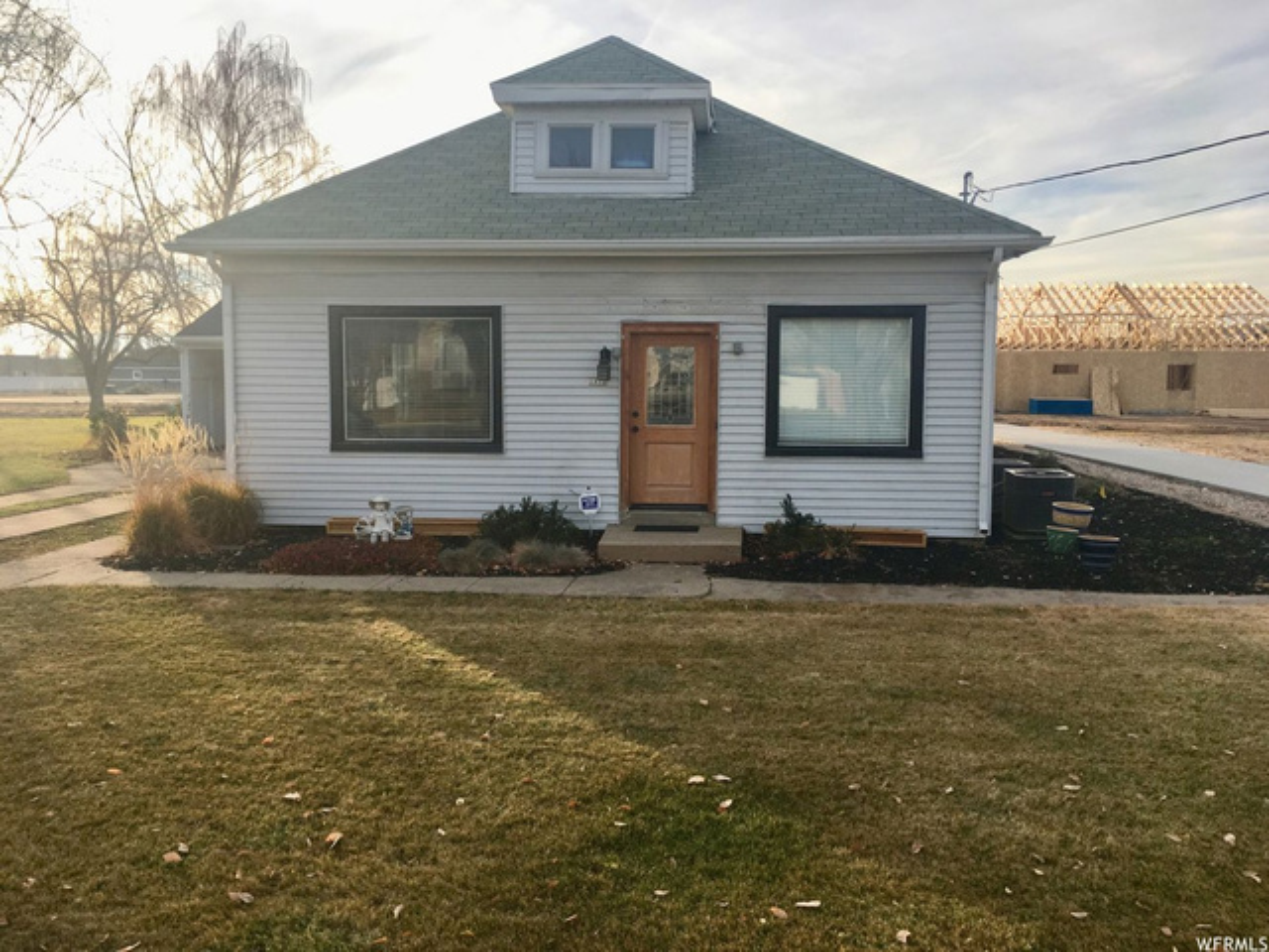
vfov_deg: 48.2
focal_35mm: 29
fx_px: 1063
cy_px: 476
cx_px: 634
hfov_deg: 61.7
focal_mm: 4.15
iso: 25
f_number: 2.2
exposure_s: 1/680
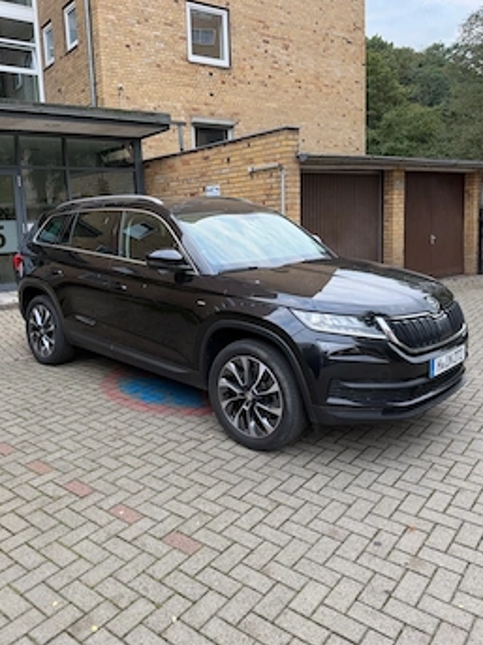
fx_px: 521
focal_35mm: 28
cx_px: 224
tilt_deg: -6.4
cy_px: 288
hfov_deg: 49.7
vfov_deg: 63.3
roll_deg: +2.5
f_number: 1.78
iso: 100
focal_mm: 6.76
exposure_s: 1/121
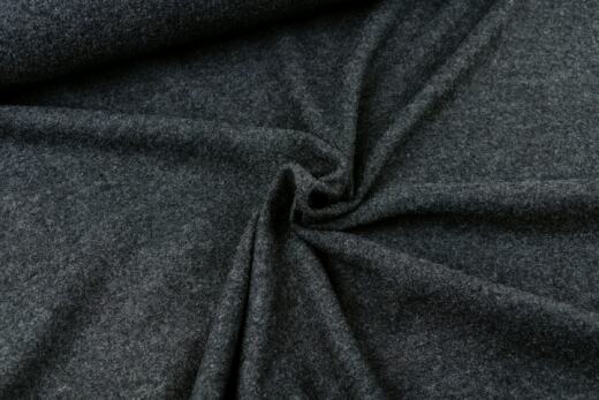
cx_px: 300
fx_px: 682
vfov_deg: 32.7
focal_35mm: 41
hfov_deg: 47.4
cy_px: 200
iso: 500
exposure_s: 1/80
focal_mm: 15.02
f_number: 3.2
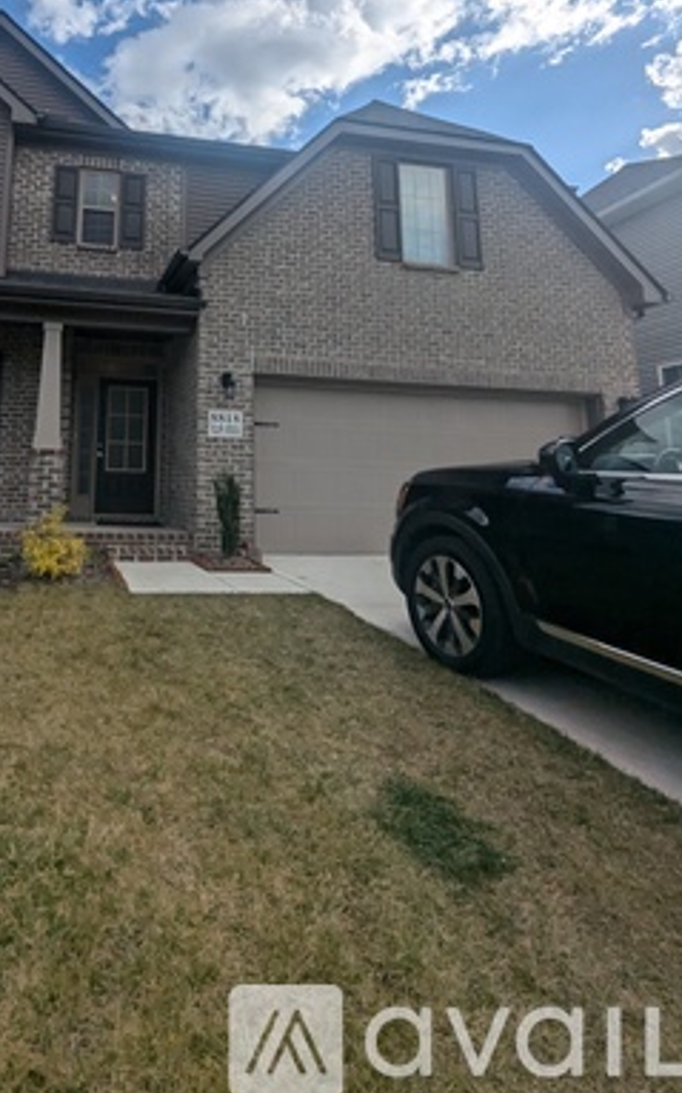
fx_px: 536
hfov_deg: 60.6
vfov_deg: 88.6
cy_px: 385
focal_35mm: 18
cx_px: 154
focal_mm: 1.95
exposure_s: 1/2994
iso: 48
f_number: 2.2
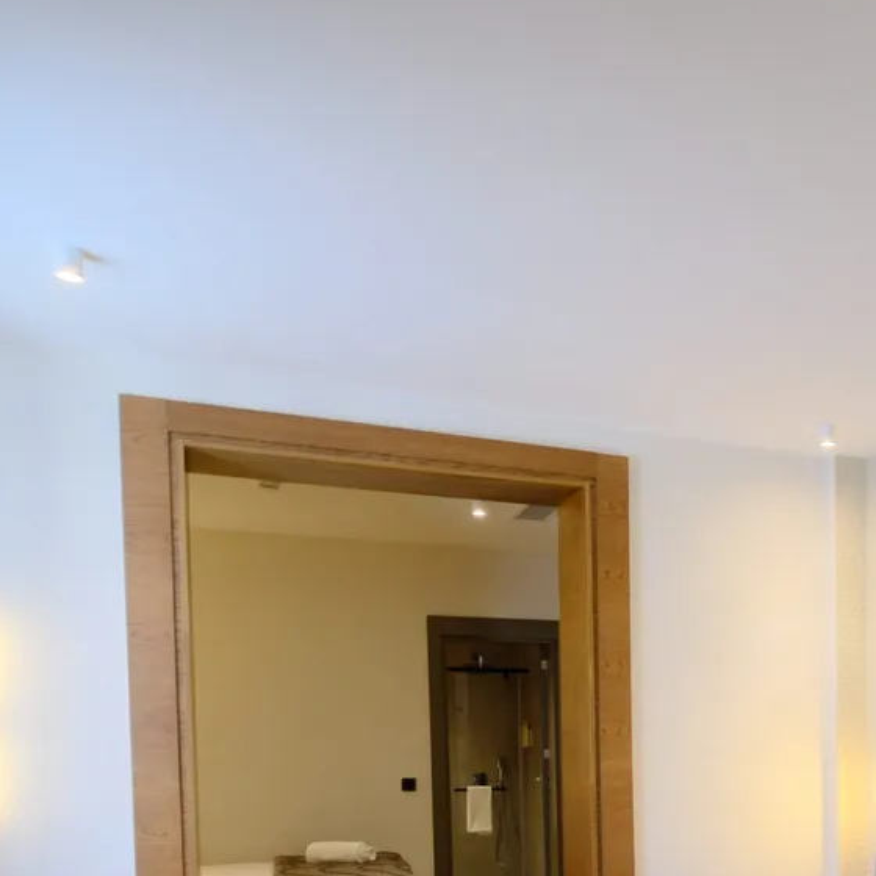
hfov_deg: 42.6
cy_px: 799
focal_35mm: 34
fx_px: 973
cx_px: 851
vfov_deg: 43.9
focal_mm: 9
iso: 640
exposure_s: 1/40
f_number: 2.8
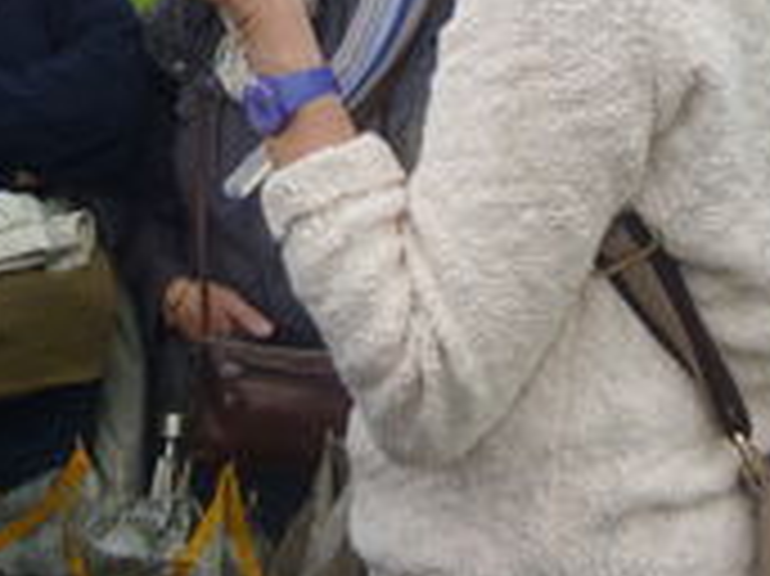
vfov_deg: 18.6
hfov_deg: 26.2
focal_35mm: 73
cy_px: -182
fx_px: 1623
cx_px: 162
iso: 100
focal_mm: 4.5
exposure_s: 1/320
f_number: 3.1
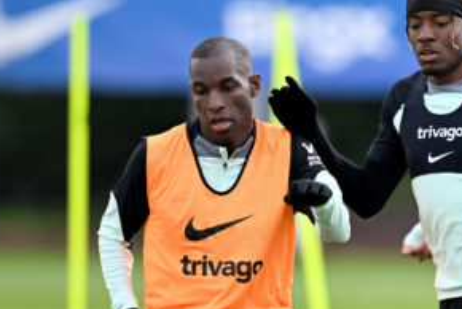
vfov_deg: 1.3
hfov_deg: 2.0
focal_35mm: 1033
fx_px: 13270
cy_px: 320
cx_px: 317
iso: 500
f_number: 2.8
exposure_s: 1/3200
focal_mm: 400
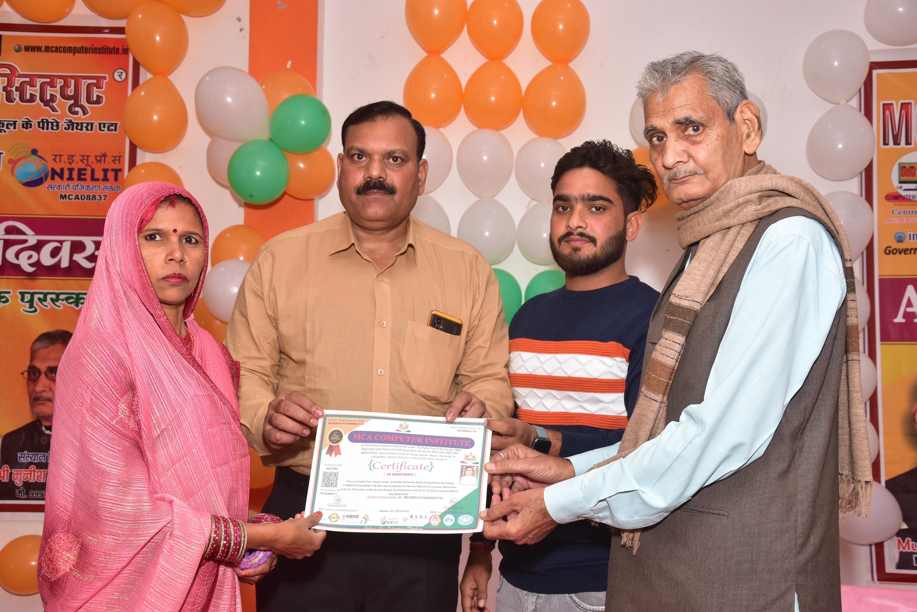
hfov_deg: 46.4
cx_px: 458
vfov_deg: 31.9
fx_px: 1070
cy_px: 306
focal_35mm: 42
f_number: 5.6
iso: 1000
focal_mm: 28
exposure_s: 1/125
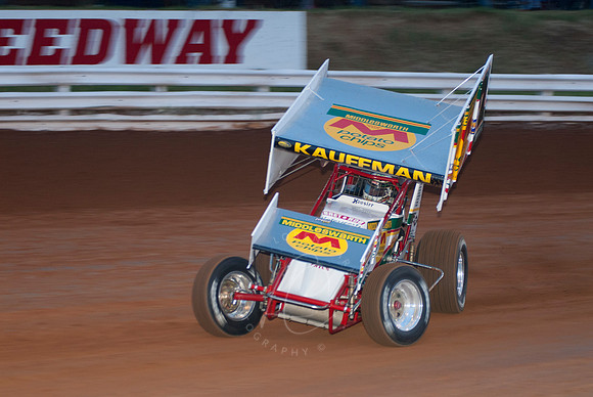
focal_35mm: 120
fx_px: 1979
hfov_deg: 17.0
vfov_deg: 11.4
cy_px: 198
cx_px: 296
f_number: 3.2
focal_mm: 80
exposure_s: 1/320
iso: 250
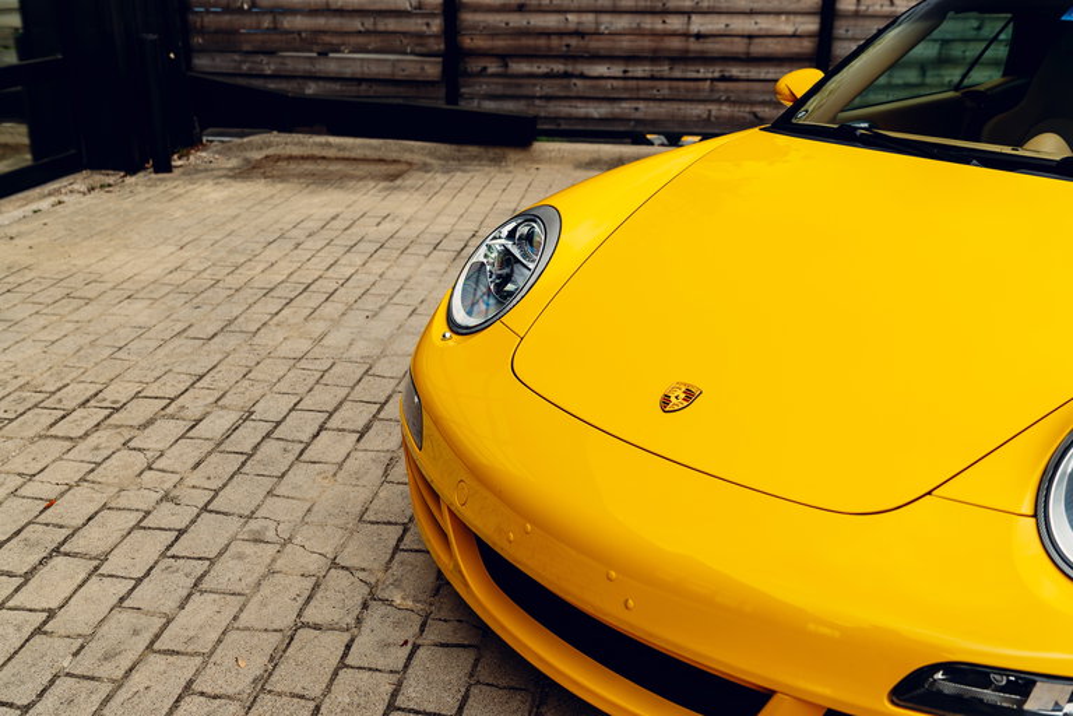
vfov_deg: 37.9
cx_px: 536
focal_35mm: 35
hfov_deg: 54.4
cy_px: 358
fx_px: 1043
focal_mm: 35
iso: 100
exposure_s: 1/200
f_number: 3.5
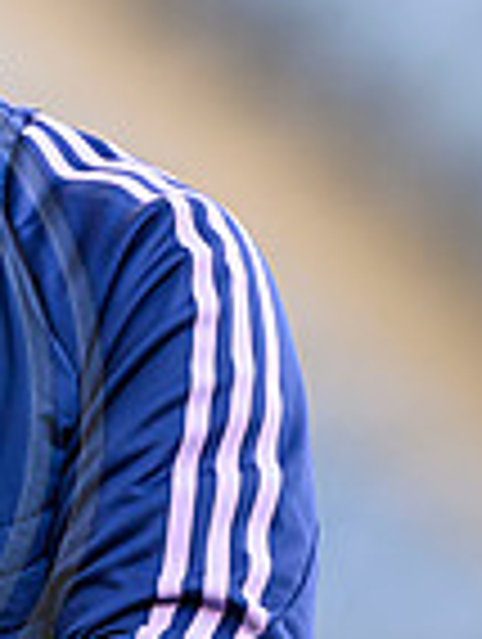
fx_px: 42518
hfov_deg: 0.6
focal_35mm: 2297
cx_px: -309
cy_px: 136
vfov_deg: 0.9
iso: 1250
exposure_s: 1/1250
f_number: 3.2
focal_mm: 400
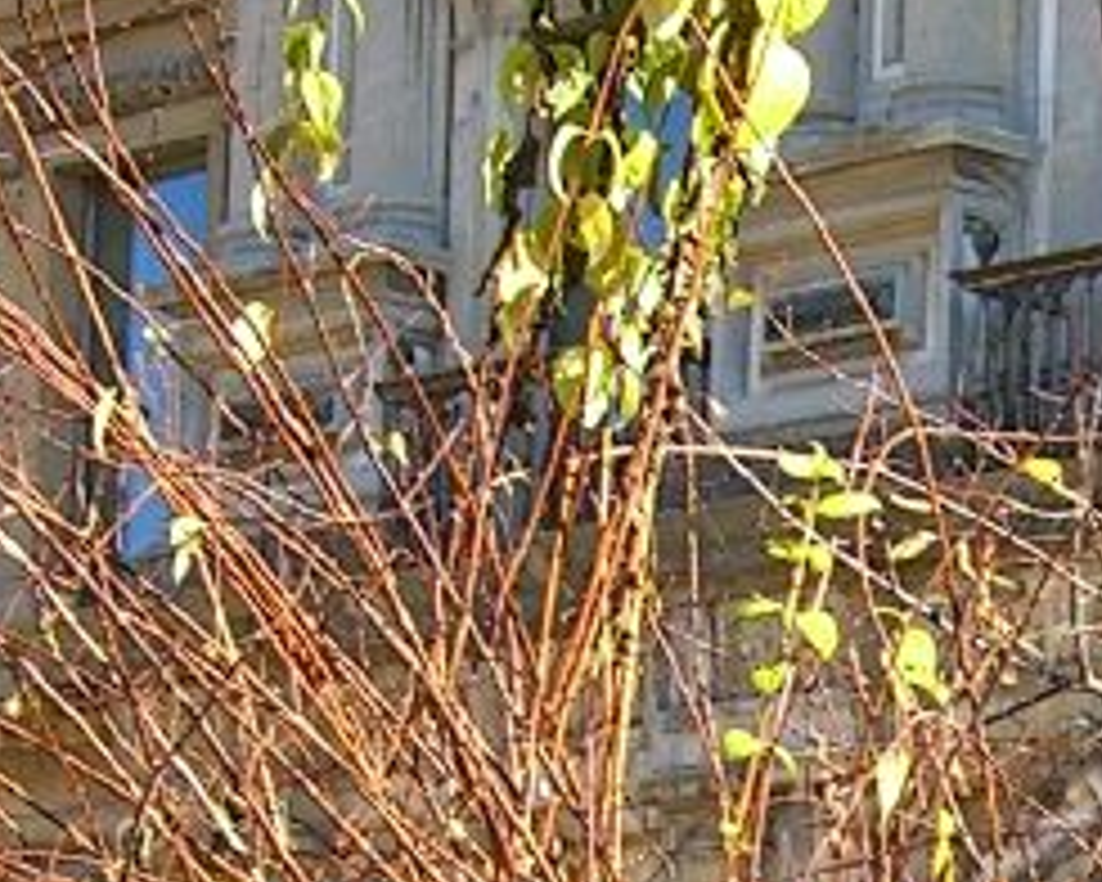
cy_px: 986
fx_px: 7893
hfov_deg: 7.9
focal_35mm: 242
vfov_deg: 6.4
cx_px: 1502
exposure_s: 1/200
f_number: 4
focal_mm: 7.9
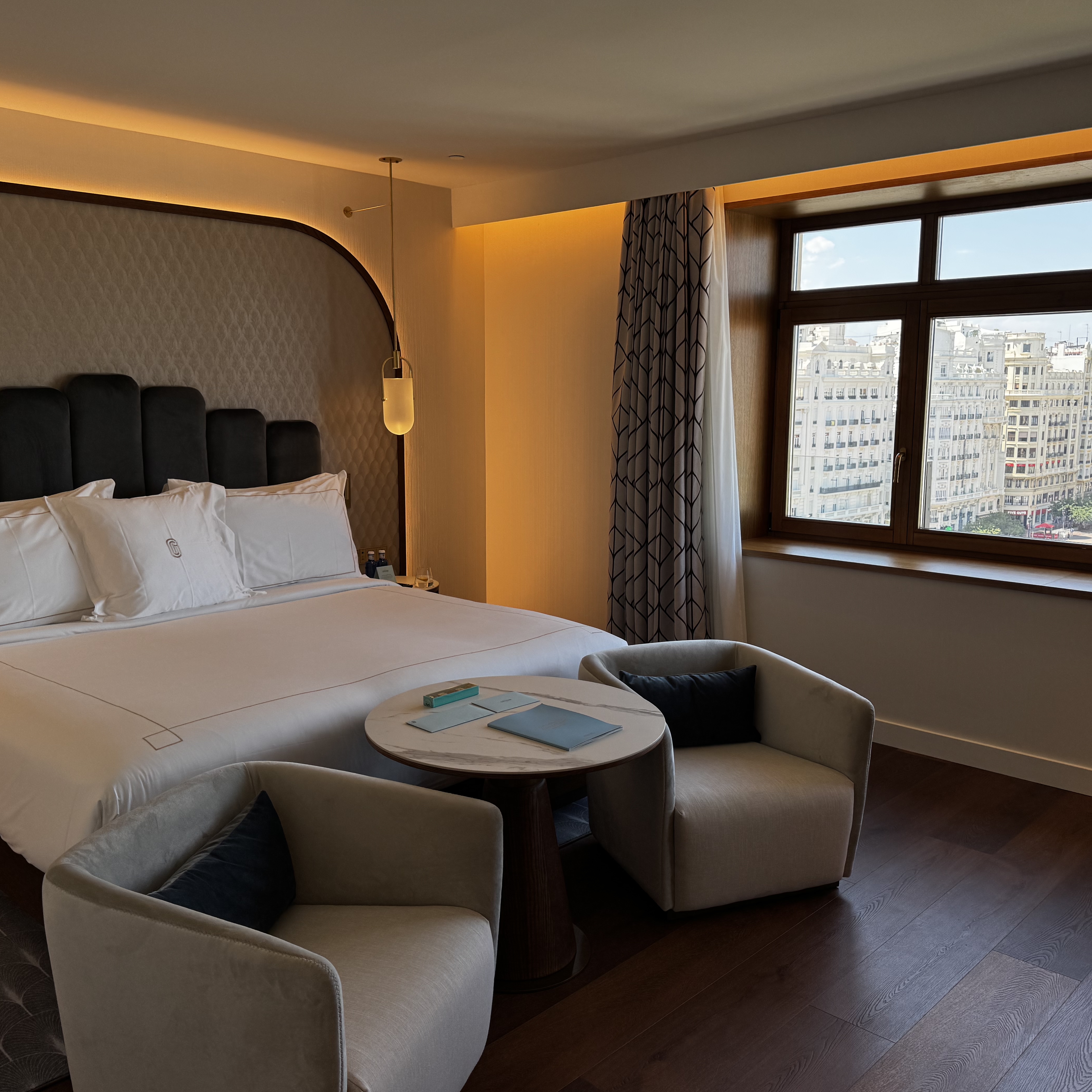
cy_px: 541
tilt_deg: -9.1
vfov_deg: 55.6
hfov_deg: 55.6
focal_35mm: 29
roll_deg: -0.2
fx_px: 1035
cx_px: 532
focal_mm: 6.76
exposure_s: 1/723
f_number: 1.78
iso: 80
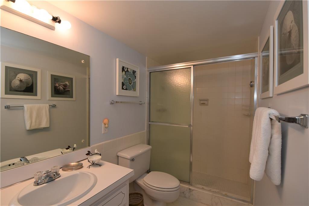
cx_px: 154
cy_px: 103
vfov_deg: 77.3
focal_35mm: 15
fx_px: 129
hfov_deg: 100.4
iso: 200
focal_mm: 10
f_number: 5
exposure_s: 1/100
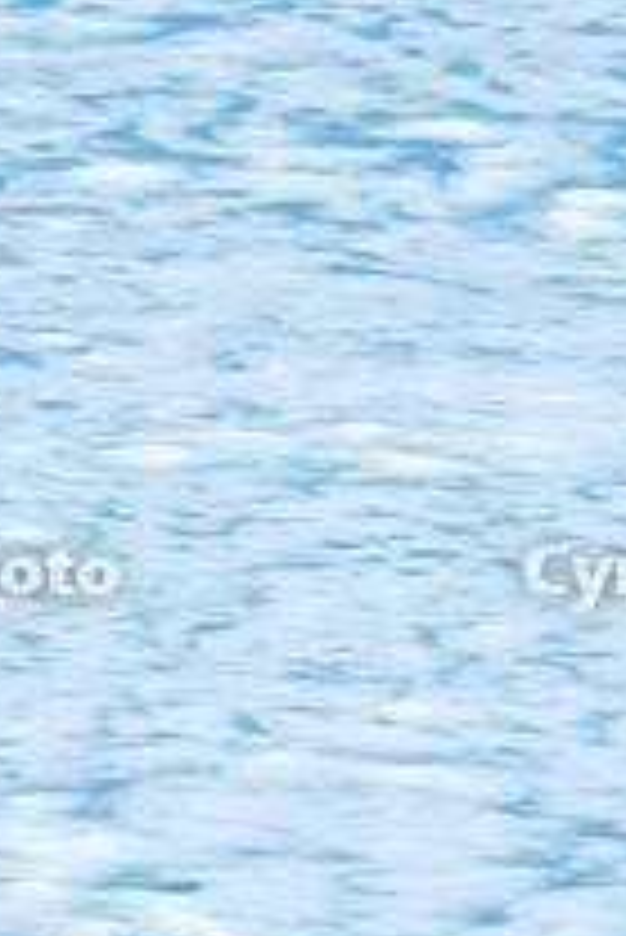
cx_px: 324
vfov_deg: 3.9
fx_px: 13878
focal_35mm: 533
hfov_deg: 2.6
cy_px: 1202
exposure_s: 1/100
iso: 100
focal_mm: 185
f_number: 18
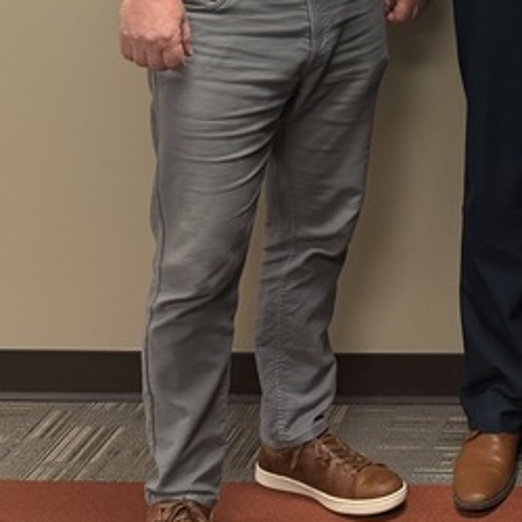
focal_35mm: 87
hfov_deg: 18.1
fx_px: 1484
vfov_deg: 17.4
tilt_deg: -2.6
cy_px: -315
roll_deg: +0.8
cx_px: 748
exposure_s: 1/120
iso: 160
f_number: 1.78
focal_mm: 6.76
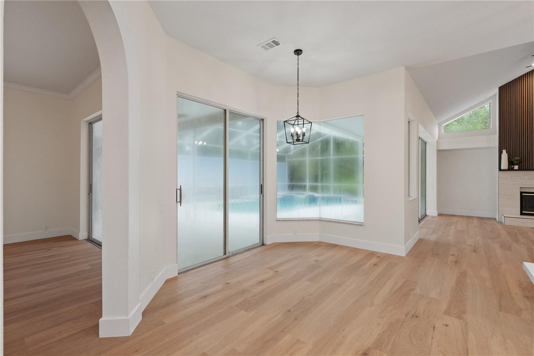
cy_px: 178
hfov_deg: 96.7
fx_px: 237
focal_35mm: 16
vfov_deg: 73.7
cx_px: 267
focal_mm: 16
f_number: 8
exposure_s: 1/80
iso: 2500
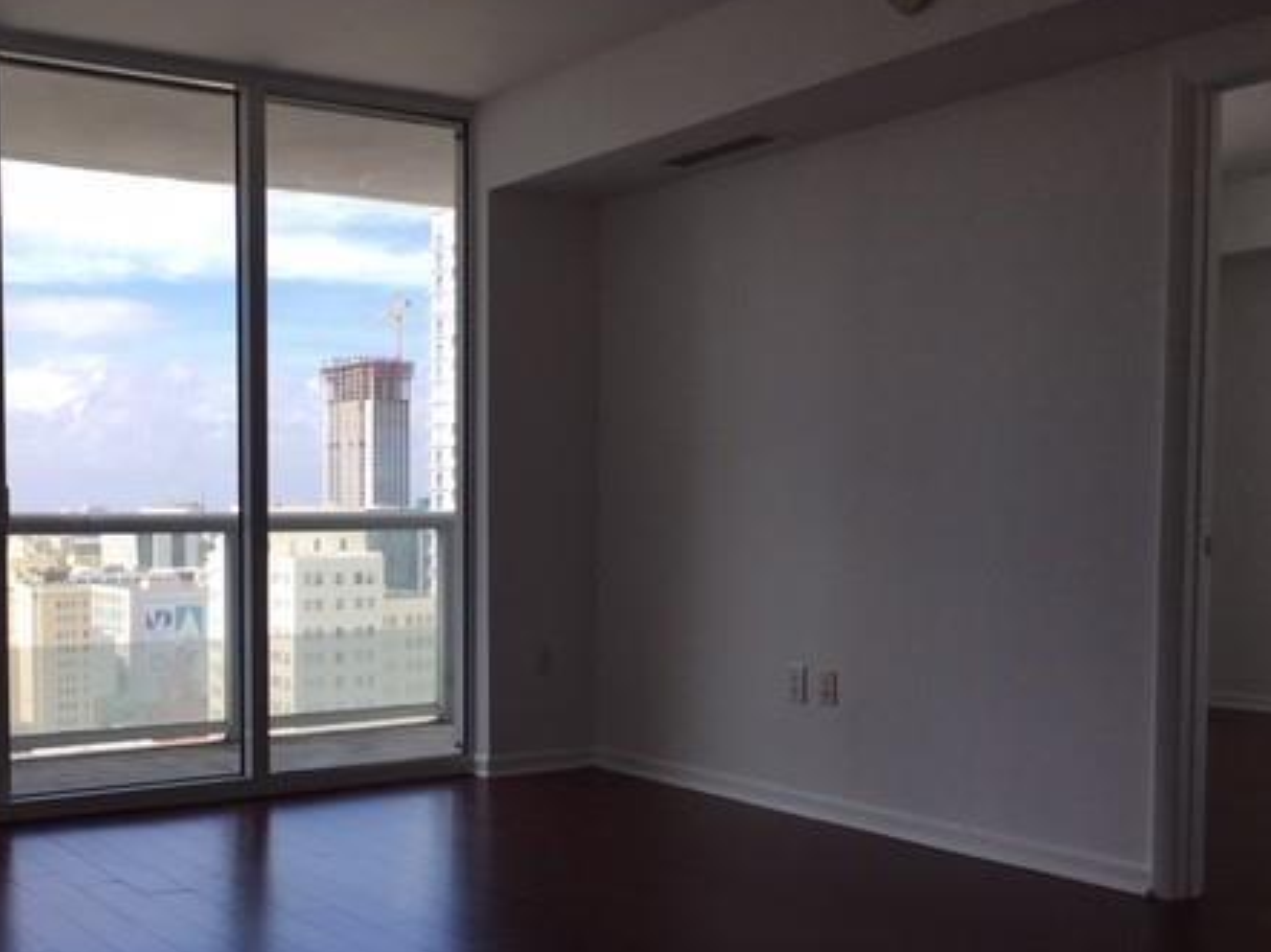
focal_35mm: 42
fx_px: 1541
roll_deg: -0.9
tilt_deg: -2.4
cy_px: 607
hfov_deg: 44.2
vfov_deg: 34.1
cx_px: 428
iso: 25
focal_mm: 4.15
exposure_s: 1/366
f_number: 2.2
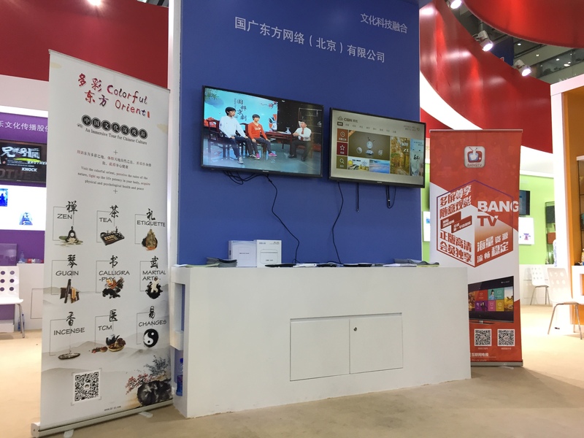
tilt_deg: +3.4
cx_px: 292
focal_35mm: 29
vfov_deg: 48.2
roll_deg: -1.3
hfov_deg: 61.7
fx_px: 489
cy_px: 219
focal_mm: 4.15
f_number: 2.2
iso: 64
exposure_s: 1/33
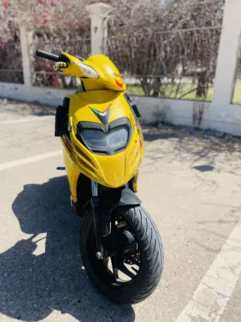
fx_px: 250
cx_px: 123
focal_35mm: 27
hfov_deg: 51.4
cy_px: 157
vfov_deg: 65.3
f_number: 1.6
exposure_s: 1/5291
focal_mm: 4.2
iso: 50
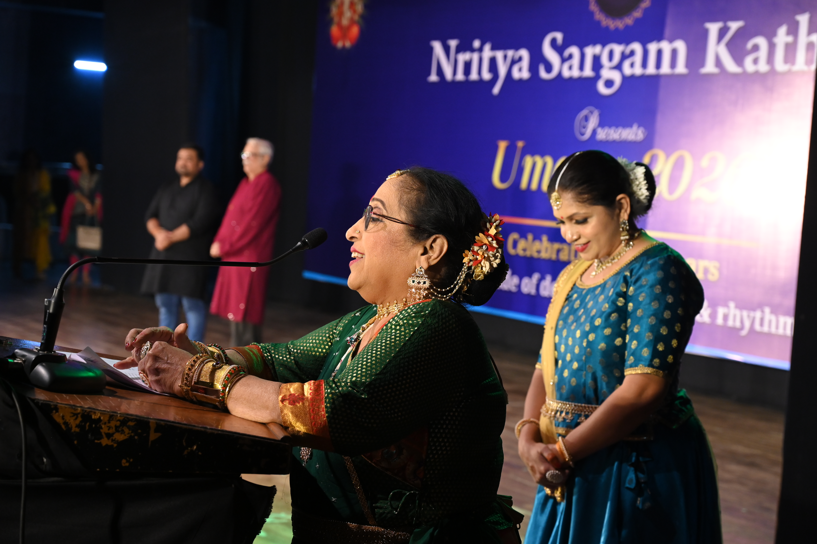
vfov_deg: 19.4
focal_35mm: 70
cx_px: 408
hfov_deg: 28.9
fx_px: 1588
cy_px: 272
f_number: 5.6
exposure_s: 1/125
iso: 2000
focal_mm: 70
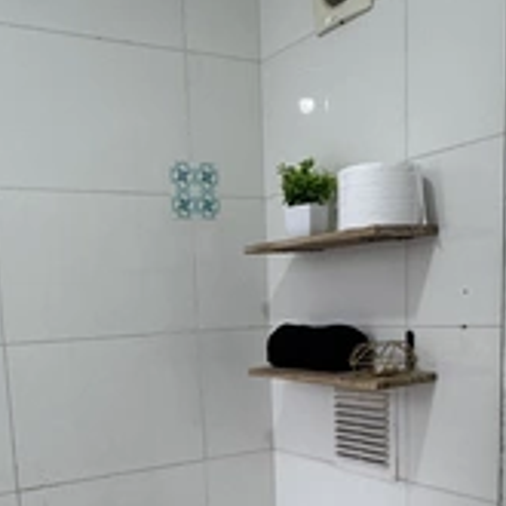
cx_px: 199
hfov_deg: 49.4
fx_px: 546
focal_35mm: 33
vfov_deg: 46.4
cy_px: 423
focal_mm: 2.22
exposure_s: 1/99
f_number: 2.2
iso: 125
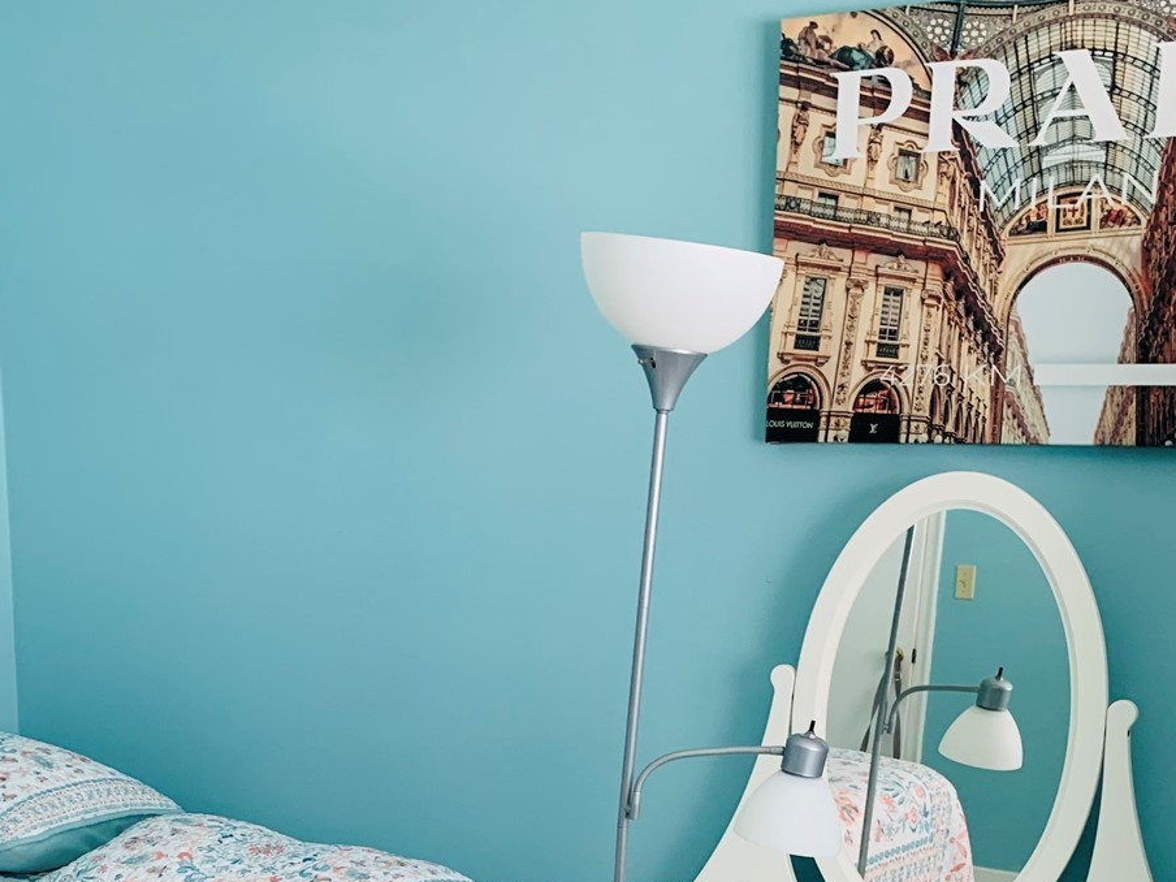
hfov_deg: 41.1
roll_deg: -4.0
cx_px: 679
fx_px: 1563
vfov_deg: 29.2
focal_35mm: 46
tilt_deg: -14.3
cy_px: 911
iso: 160
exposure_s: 1/60
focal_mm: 4.25
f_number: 1.8
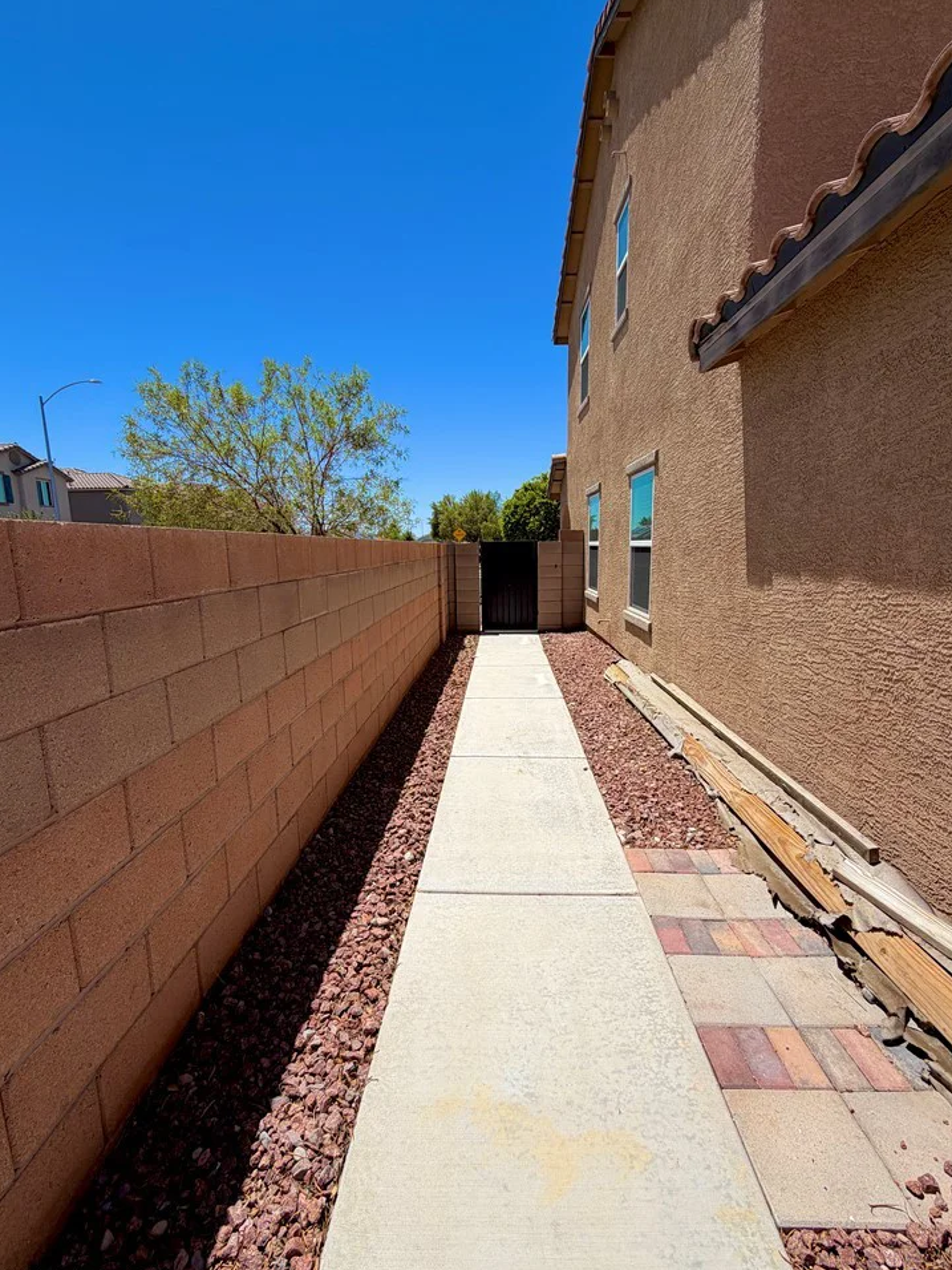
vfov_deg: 98.2
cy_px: 638
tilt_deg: -9.4
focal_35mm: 15
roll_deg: +1.5
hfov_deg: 81.7
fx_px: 550
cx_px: 487
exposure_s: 1/1312
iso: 20
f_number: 2.2
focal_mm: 2.22
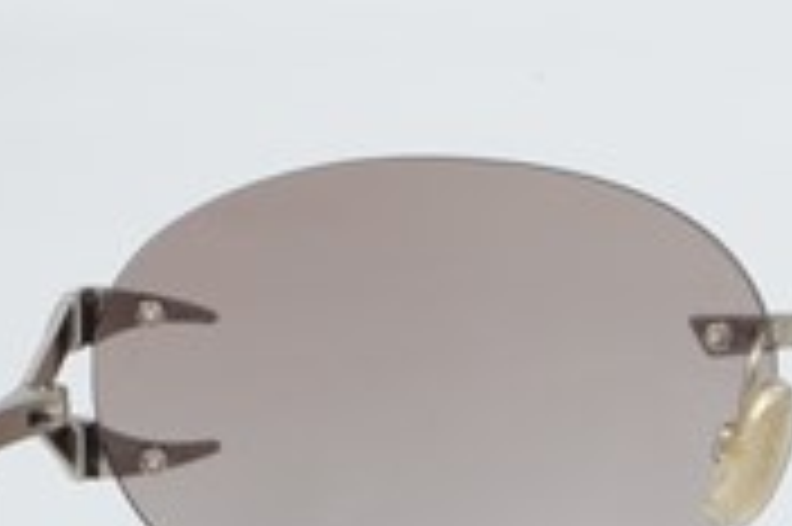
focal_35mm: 187
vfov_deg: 7.3
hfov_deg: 10.9
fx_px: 4113
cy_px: 414
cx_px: 868
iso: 100
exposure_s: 1/3
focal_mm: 55
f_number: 29
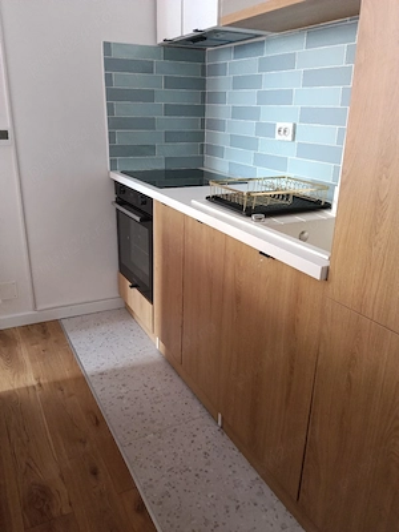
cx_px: 200
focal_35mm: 27
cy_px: 266
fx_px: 415
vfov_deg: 65.3
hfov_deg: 51.4
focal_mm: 3.98
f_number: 2.8
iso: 640
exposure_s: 1/33.3
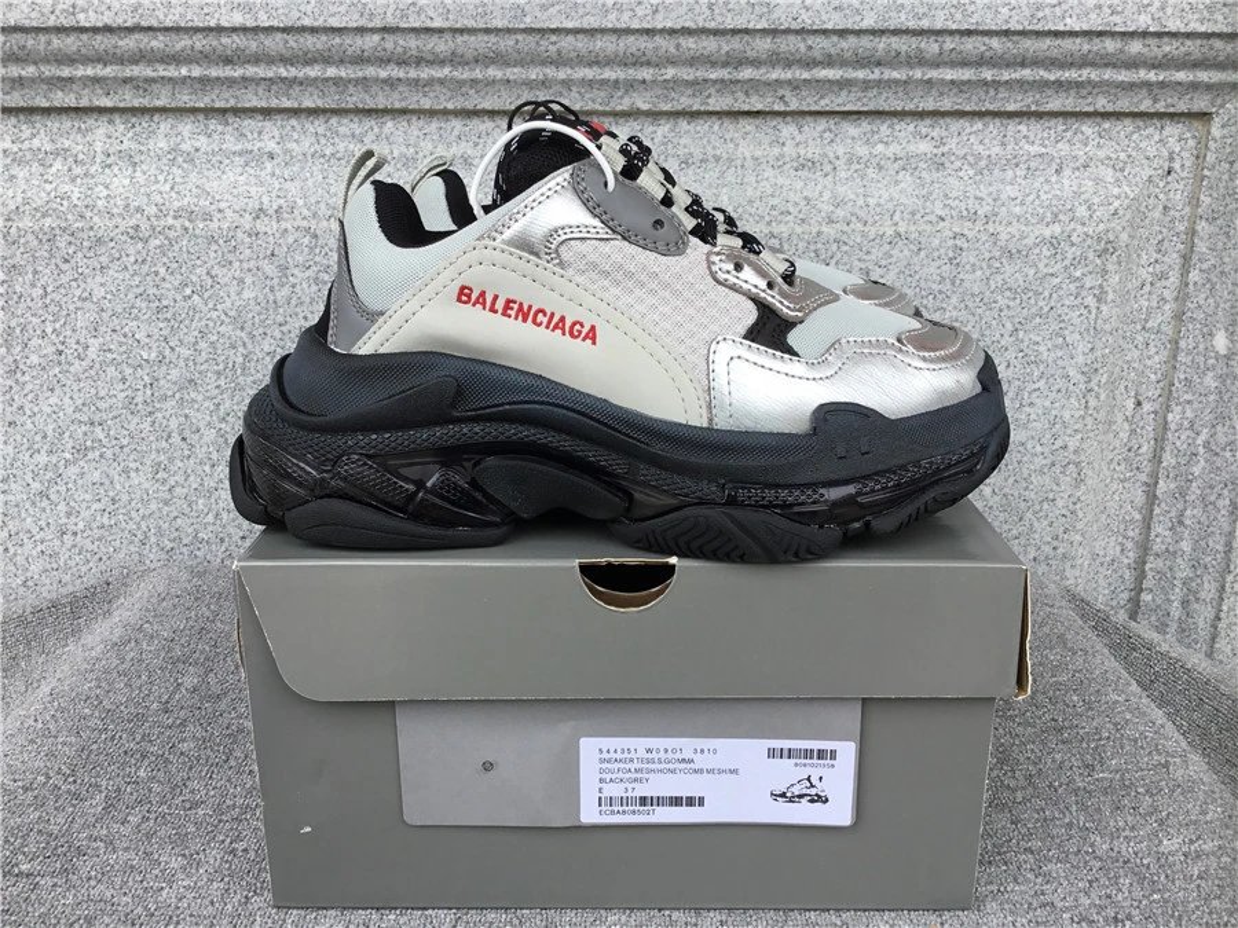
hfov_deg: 58.4
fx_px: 1109
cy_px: 464
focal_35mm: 31
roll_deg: +0.3
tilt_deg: -17.6
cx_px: 619
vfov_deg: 45.4
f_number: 2.4
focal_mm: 3.3
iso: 25
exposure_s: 1/331
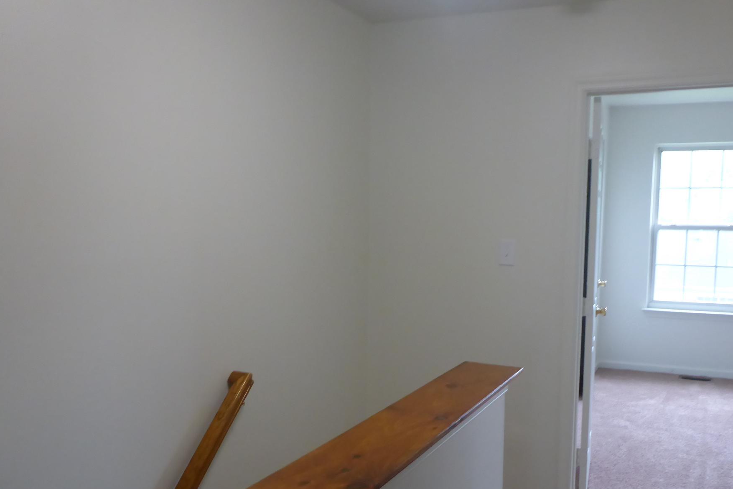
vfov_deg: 38.5
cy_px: 320
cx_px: 405
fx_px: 692
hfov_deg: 55.7
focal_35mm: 34
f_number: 3.3
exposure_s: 1/50
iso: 400
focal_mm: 4.9
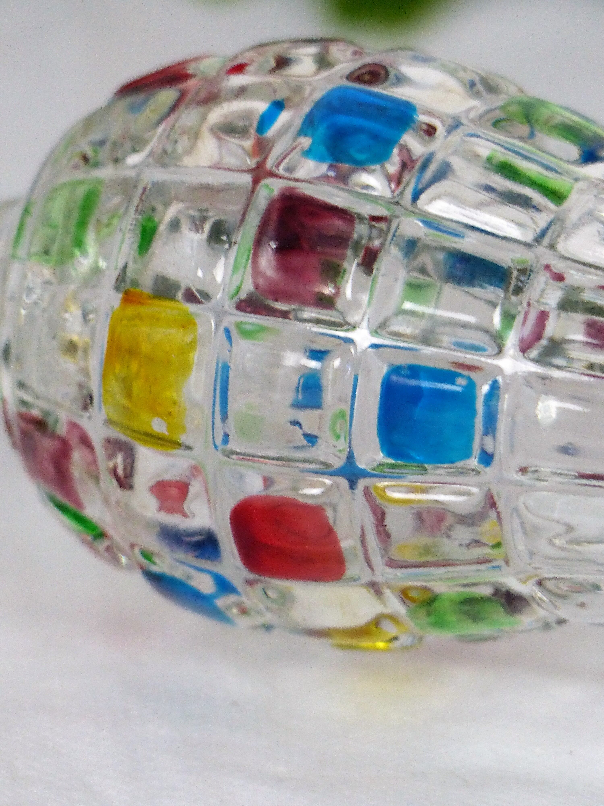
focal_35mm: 602
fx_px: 14005
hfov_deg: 2.5
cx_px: 302
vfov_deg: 3.3
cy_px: 403
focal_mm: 98.5
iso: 320
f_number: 2.8
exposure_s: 1/125
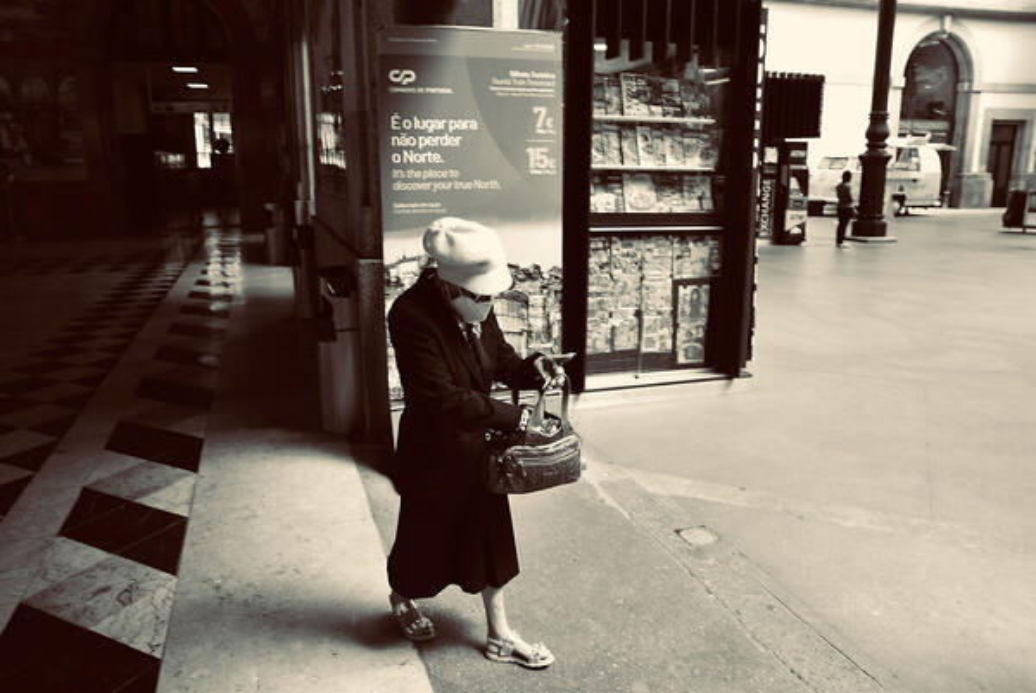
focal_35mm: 26
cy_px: 346
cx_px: 518
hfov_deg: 70.4
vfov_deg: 50.5
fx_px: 734
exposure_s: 1/160
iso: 400
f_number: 6.3
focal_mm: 17
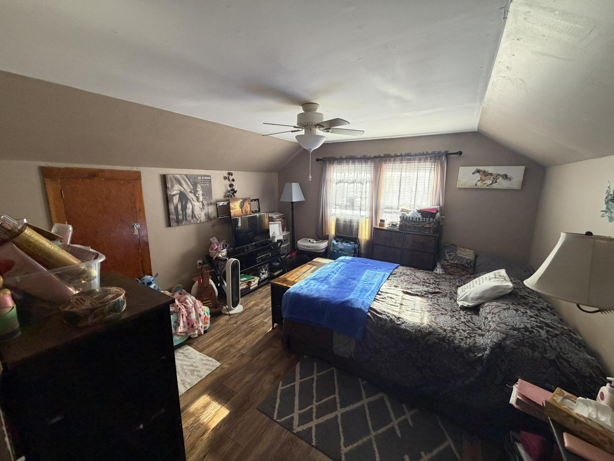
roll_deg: -0.2
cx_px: 307
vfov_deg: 85.7
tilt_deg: -10.0
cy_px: 230
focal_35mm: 14
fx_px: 248
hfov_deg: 102.1
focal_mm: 2.22
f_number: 2.2
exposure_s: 1/60
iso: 320
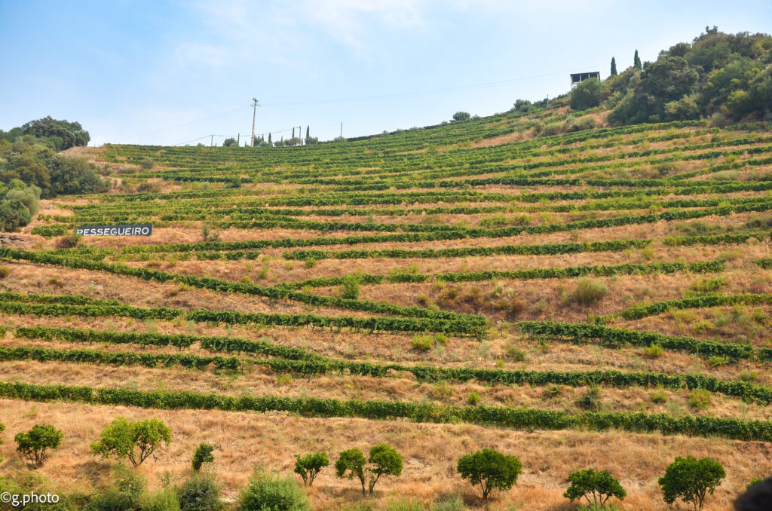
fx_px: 899
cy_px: 256
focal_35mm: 42
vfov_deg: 31.7
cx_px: 386
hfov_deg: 46.5
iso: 100
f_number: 7.1
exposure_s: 1/320
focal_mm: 28
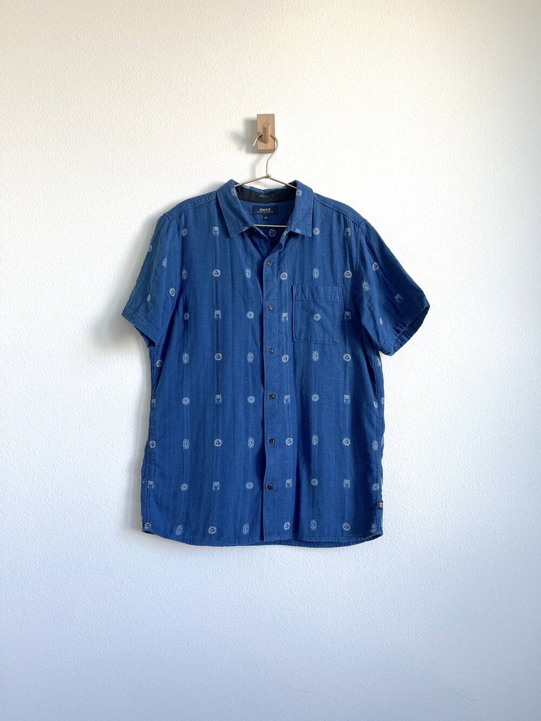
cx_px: 270
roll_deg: +0.8
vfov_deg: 67.3
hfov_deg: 53.1
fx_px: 542
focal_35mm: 26
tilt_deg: +3.5
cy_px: 360
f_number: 1.6
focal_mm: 5.1
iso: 64
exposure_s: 1/121
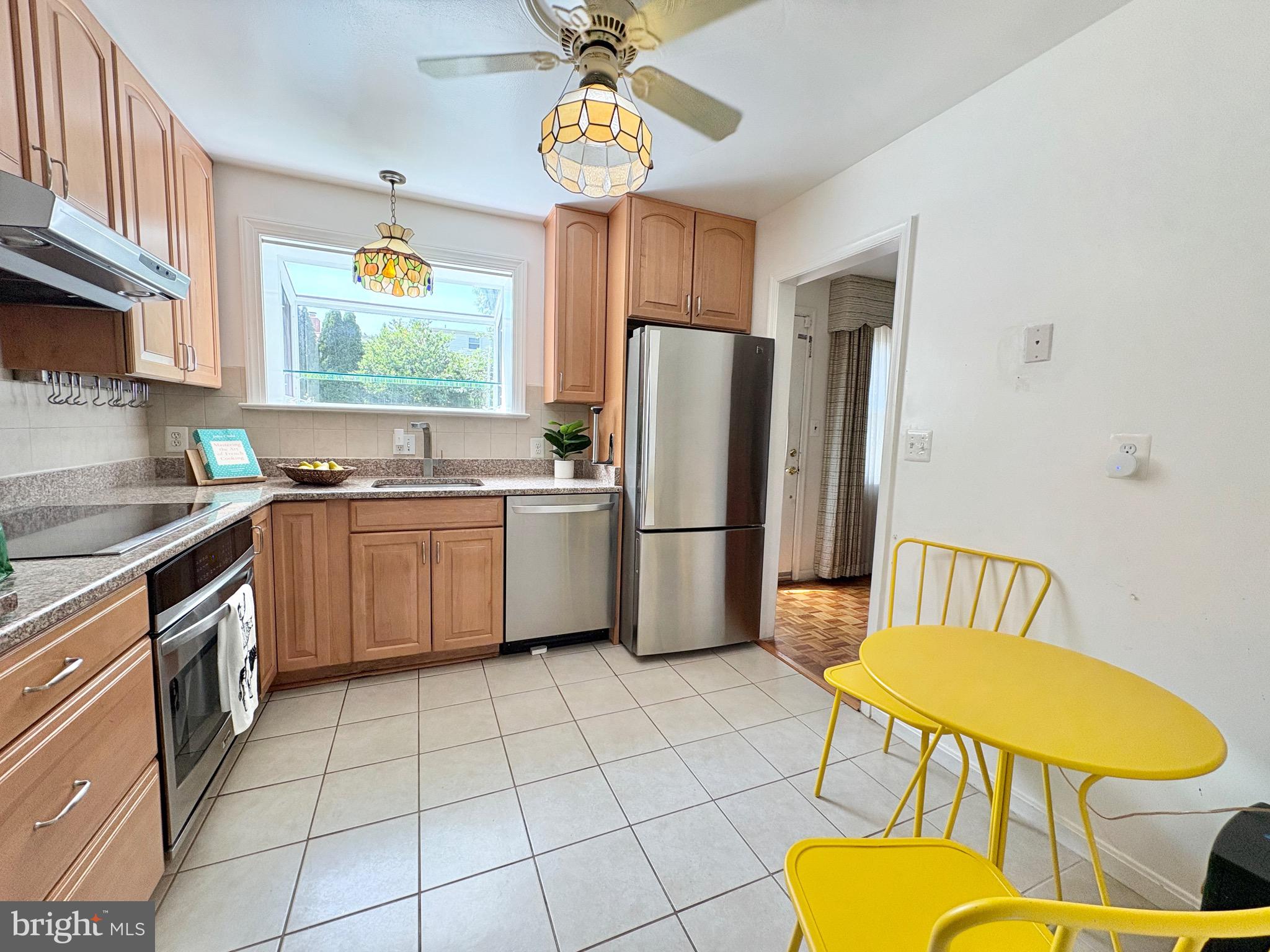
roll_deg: -1.2
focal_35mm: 14
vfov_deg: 85.7
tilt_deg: -5.0
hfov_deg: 102.1
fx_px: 514
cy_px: 476
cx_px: 635
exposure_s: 1/120
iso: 160
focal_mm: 2.22
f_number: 2.2
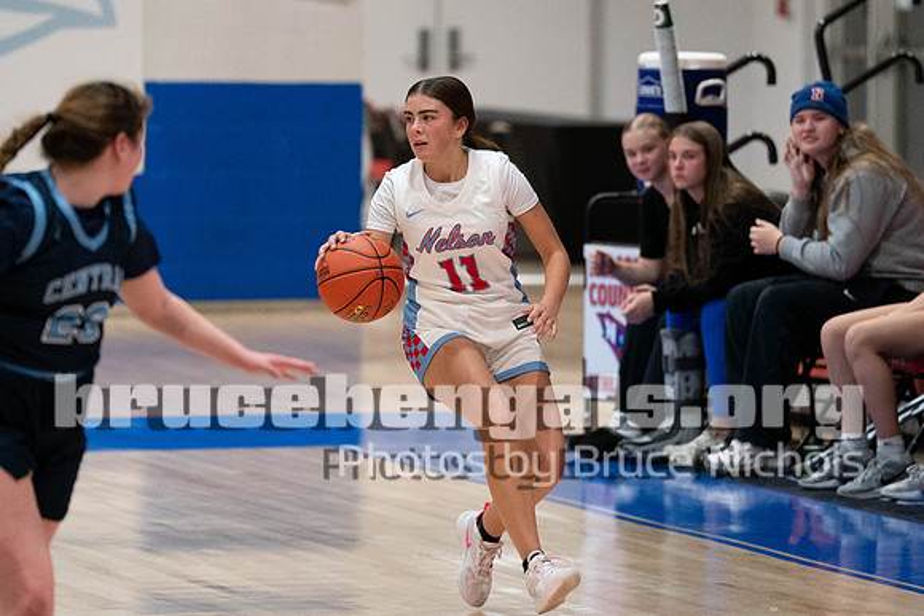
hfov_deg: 5.7
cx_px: 547
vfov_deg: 3.8
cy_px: 207
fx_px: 9239
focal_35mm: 360
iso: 4000
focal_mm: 200
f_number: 2.8
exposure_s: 1/1000
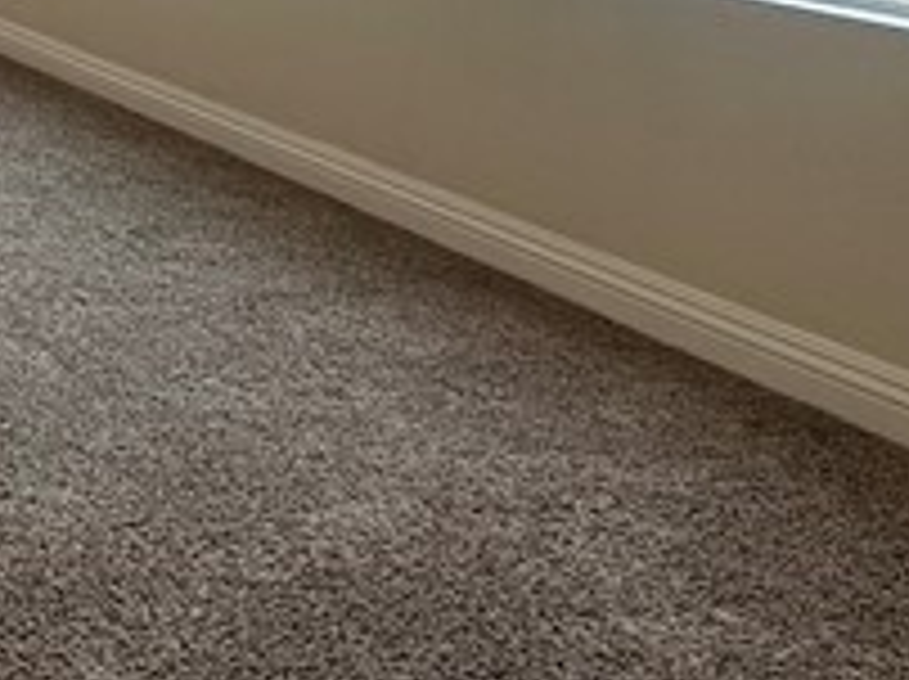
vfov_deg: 19.4
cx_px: -364
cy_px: -149
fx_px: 1862
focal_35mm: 71
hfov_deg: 23.3
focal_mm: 2.22
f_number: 2.2
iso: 40
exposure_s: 1/130
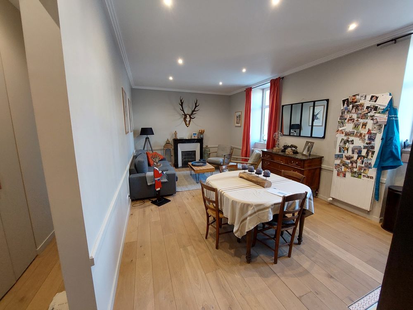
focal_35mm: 13
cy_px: 155
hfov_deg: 106.2
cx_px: 206
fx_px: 155
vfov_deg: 89.9
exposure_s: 1/60
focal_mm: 1.74
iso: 320
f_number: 2.2
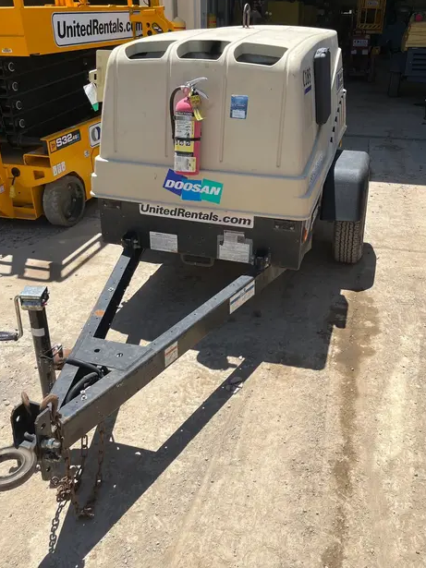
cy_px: 256
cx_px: 234
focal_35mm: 31
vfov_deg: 58.3
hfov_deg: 45.4
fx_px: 509
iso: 50
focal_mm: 5.1
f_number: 1.6
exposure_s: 1/3135
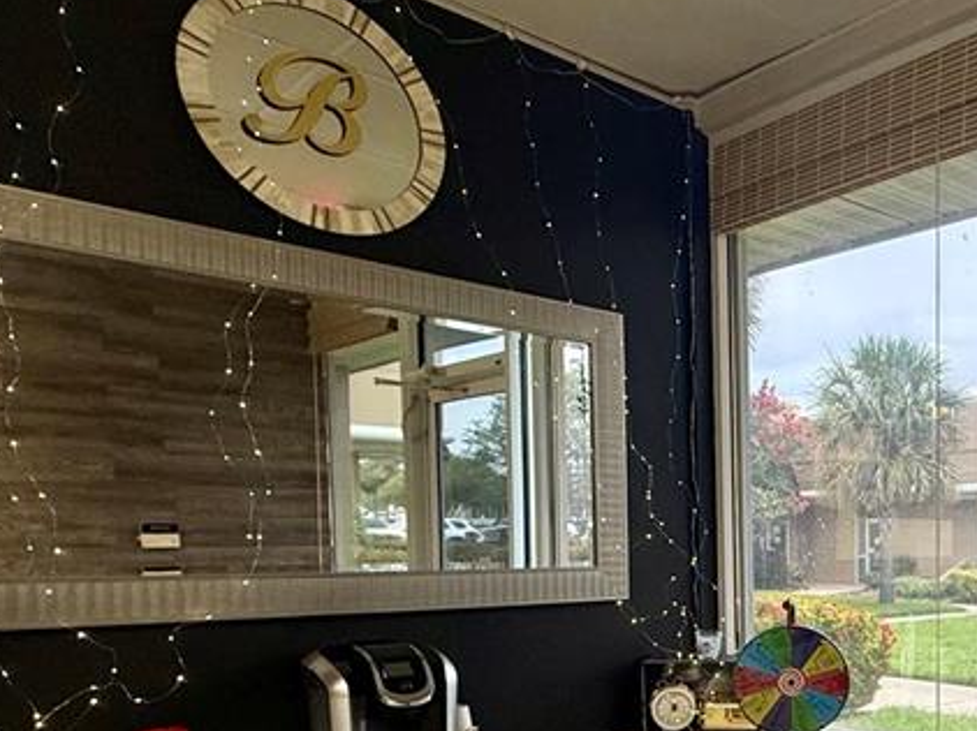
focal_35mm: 34
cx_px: 947
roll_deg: -0.7
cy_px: 629
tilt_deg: -5.0
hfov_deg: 46.4
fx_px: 959
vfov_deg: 39.4
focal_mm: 2.22
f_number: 2.2
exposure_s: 1/120
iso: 160
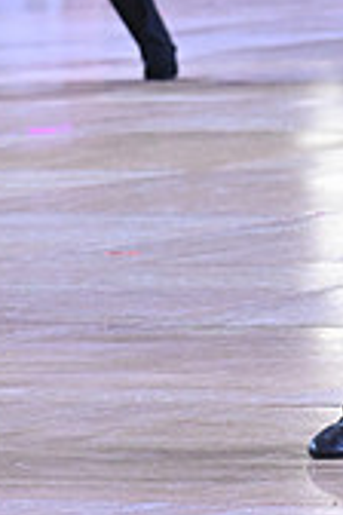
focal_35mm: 467
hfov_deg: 2.9
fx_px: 6674
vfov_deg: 4.4
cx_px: 476
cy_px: -224
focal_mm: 135
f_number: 8
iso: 4000
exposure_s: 1/400
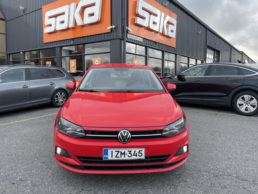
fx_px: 194
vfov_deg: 53.1
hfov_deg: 67.3
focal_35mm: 26
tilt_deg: -3.7
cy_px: 97
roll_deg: -1.0
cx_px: 129
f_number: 1.6
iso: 32
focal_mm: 4.2
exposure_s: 1/394
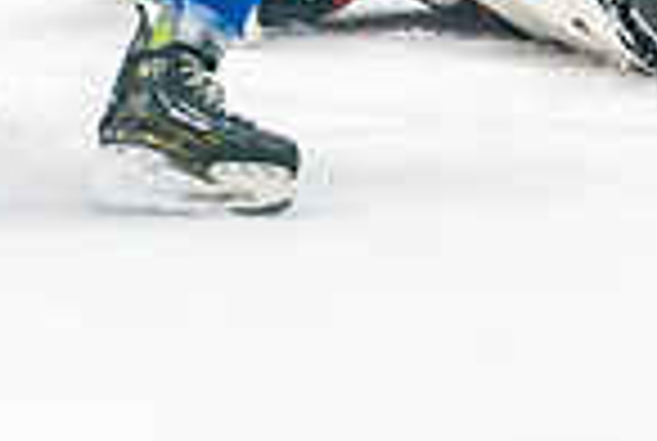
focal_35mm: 469
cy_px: -349
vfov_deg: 2.9
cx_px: 683
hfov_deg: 4.4
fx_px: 8577
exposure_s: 1/1000
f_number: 2.8
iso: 3200
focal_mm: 108
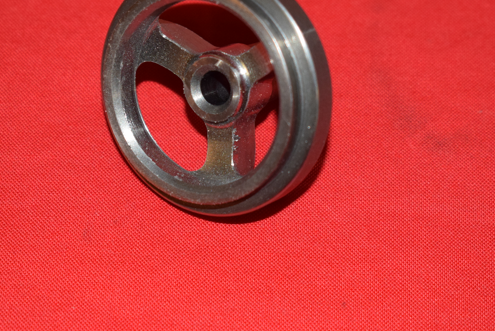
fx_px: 1591
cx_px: 226
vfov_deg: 11.8
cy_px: 149
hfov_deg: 17.7
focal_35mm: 116
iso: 1250
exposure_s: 1/200
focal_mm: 55
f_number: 5.6
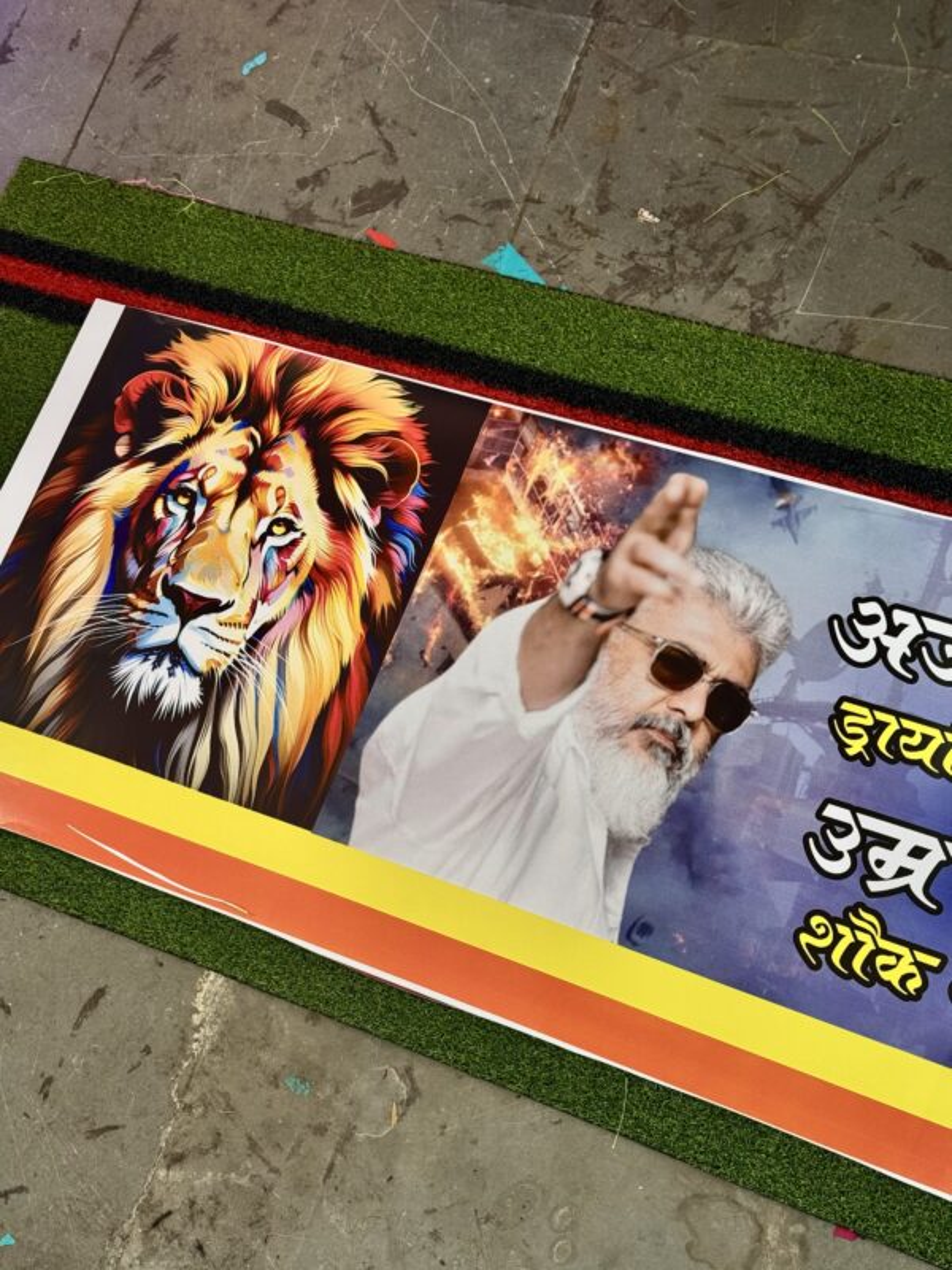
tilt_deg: -65.7
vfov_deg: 39.7
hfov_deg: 30.3
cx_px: 476
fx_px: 1760
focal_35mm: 48
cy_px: 635
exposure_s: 1/50
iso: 100
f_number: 1.78
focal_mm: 6.76
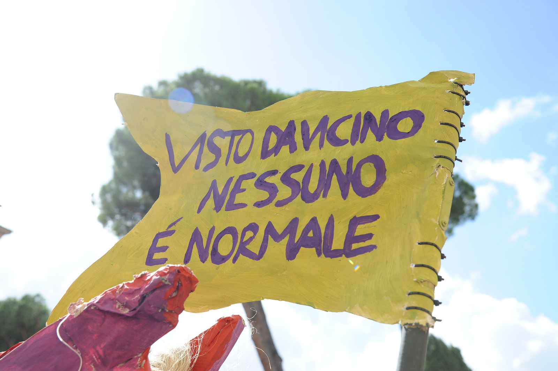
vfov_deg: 29.2
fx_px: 713
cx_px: 279
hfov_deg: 42.8
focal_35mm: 46
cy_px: 186
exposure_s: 1/1600
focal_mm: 46
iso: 1250
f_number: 8
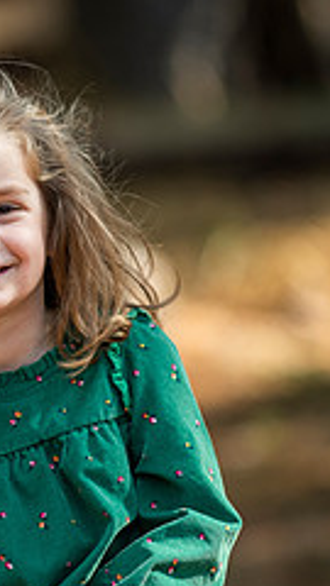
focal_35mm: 344
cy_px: 327
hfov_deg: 3.5
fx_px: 5351
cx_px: 22
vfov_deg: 6.3
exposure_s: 1/1000
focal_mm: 175
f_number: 2.8
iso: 400
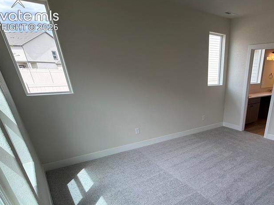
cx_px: 198
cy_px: 160
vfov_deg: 55.3
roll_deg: -0.5
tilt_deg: -26.7
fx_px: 182
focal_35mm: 23
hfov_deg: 70.0
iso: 40
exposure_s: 1/186
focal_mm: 2.22
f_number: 2.2
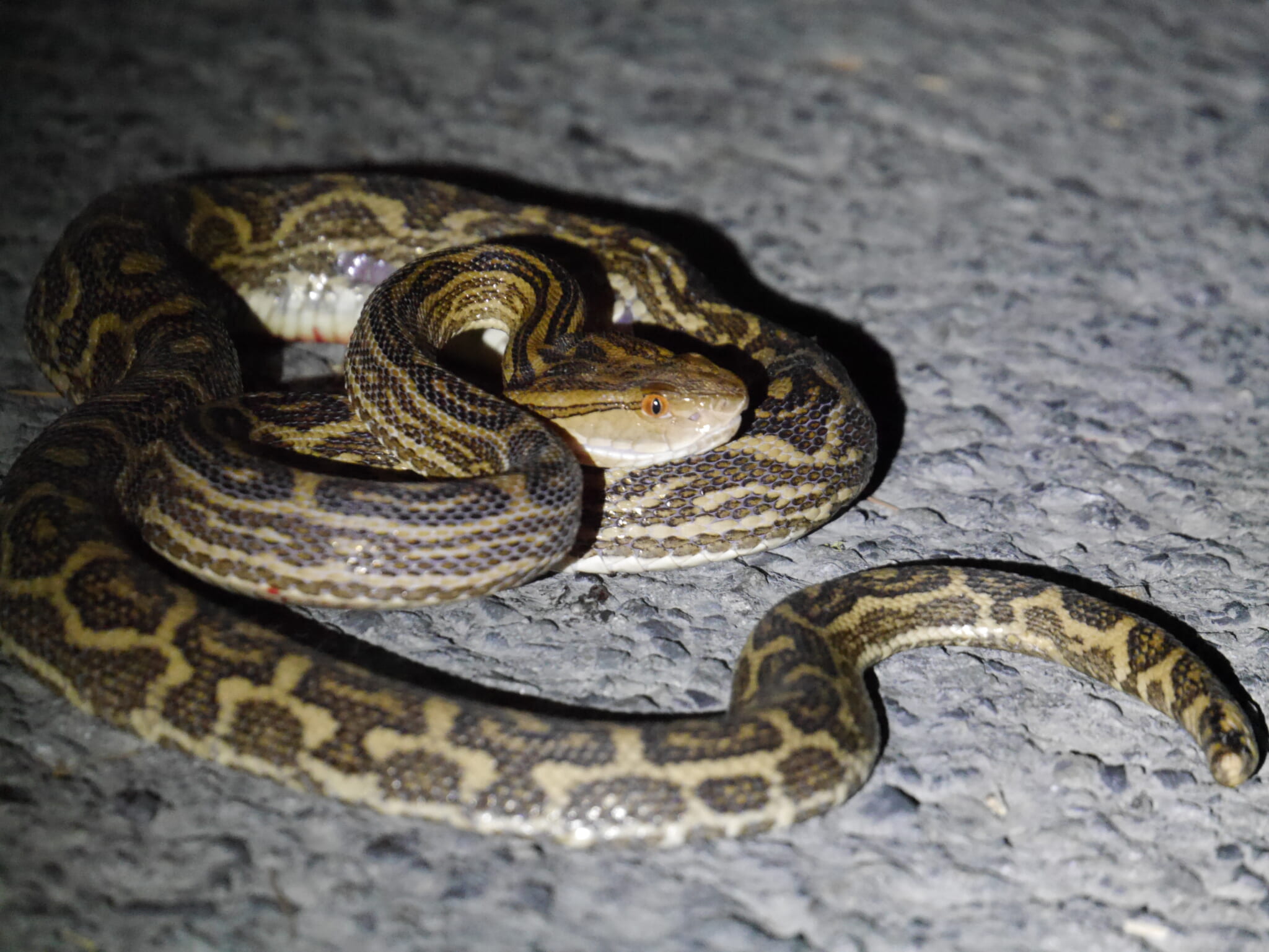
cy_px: 476
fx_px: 8656
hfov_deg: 8.4
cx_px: 634
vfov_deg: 6.3
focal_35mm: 236
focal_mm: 118
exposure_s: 1/50
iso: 3200
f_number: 5.6
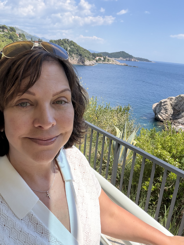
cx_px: 92
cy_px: 122
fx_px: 213
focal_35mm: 30
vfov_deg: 60.0
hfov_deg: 46.8
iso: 40
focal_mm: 2.71
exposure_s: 1/582
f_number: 1.9
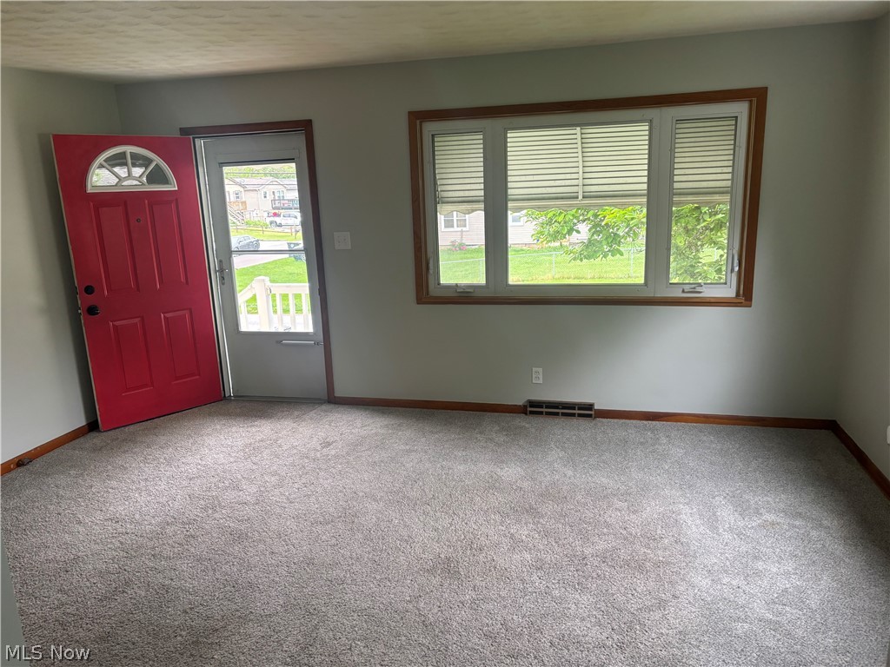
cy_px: 334
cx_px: 445
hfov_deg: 67.3
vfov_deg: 53.1
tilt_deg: -12.4
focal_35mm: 26
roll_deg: +1.7
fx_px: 668
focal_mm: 5.96
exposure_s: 1/70
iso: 125
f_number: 1.6
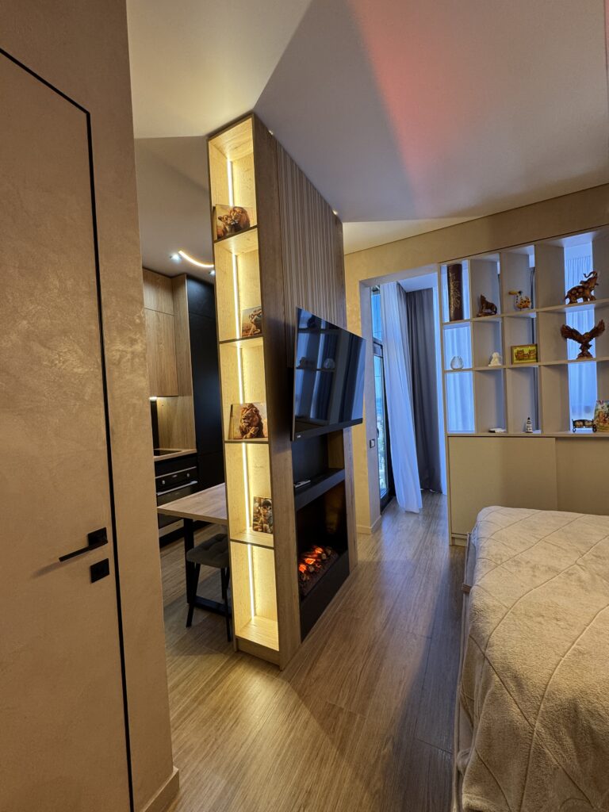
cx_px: 304
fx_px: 328
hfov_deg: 85.7
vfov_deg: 102.1
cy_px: 406
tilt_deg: +0.0
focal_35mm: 14
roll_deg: +2.4
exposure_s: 1/100
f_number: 2.2
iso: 125
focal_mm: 2.22
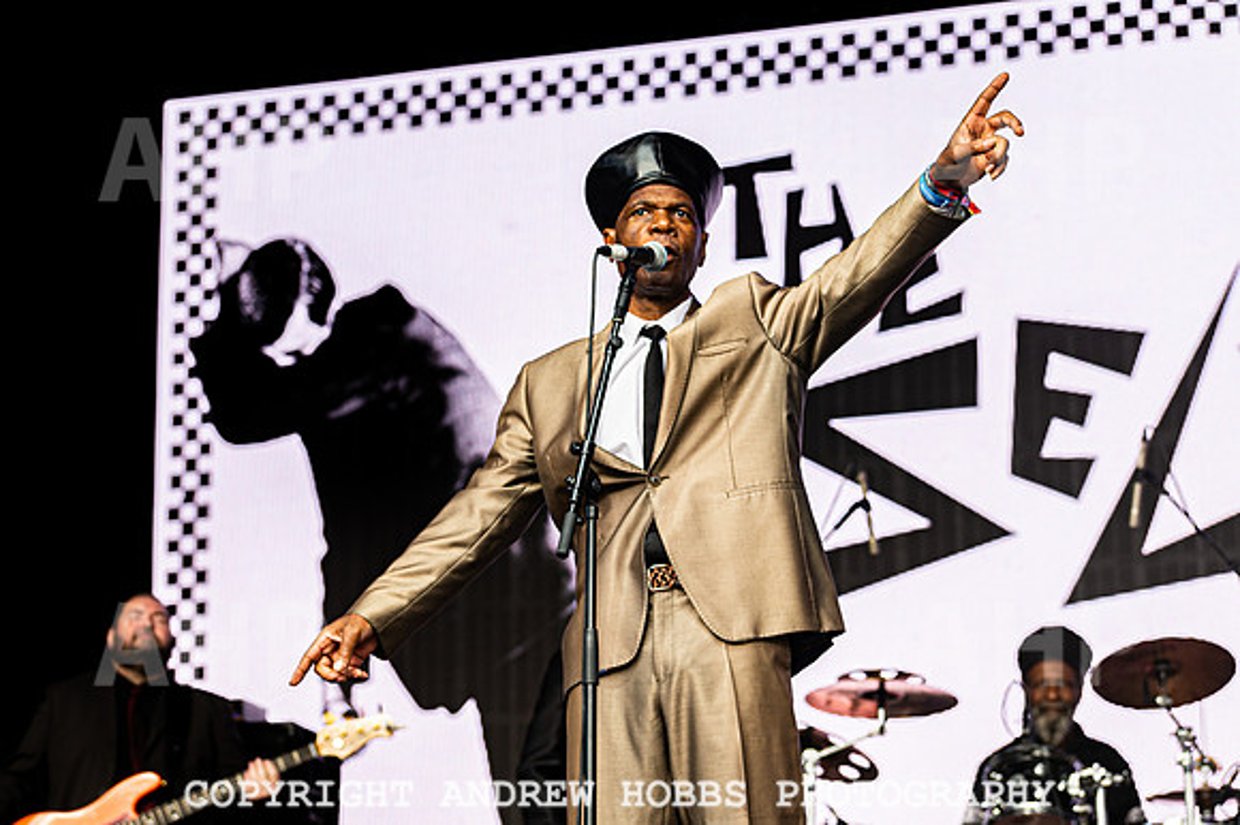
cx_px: 678
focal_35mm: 94
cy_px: 374
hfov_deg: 21.8
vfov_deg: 14.6
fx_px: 3220
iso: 100
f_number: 4
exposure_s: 1/500
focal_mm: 82
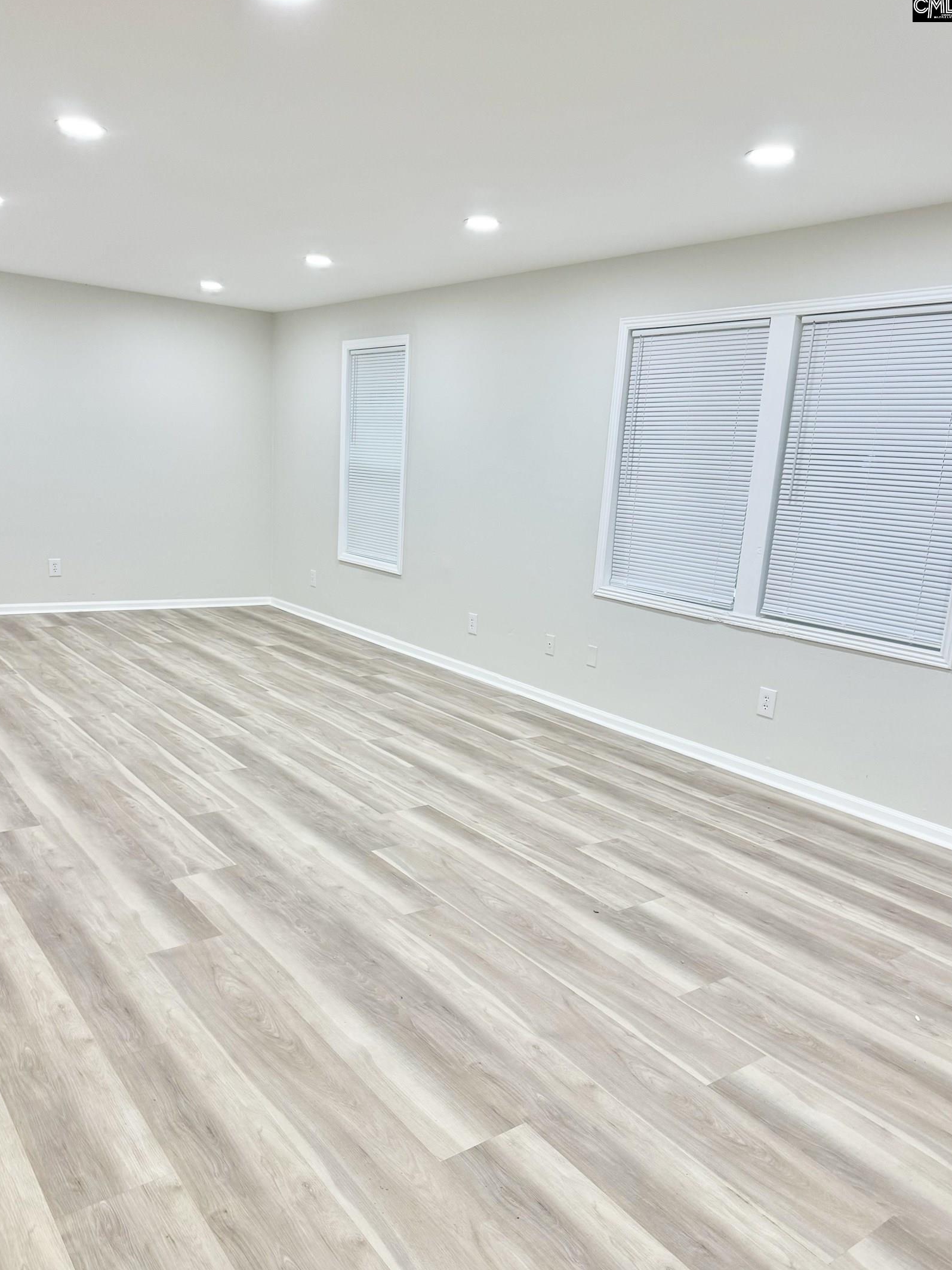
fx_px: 953
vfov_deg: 67.2
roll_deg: -2.0
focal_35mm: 26
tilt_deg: -12.5
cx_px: 454
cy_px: 679
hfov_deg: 53.0
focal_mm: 6.76
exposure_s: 1/120
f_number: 1.78
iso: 125
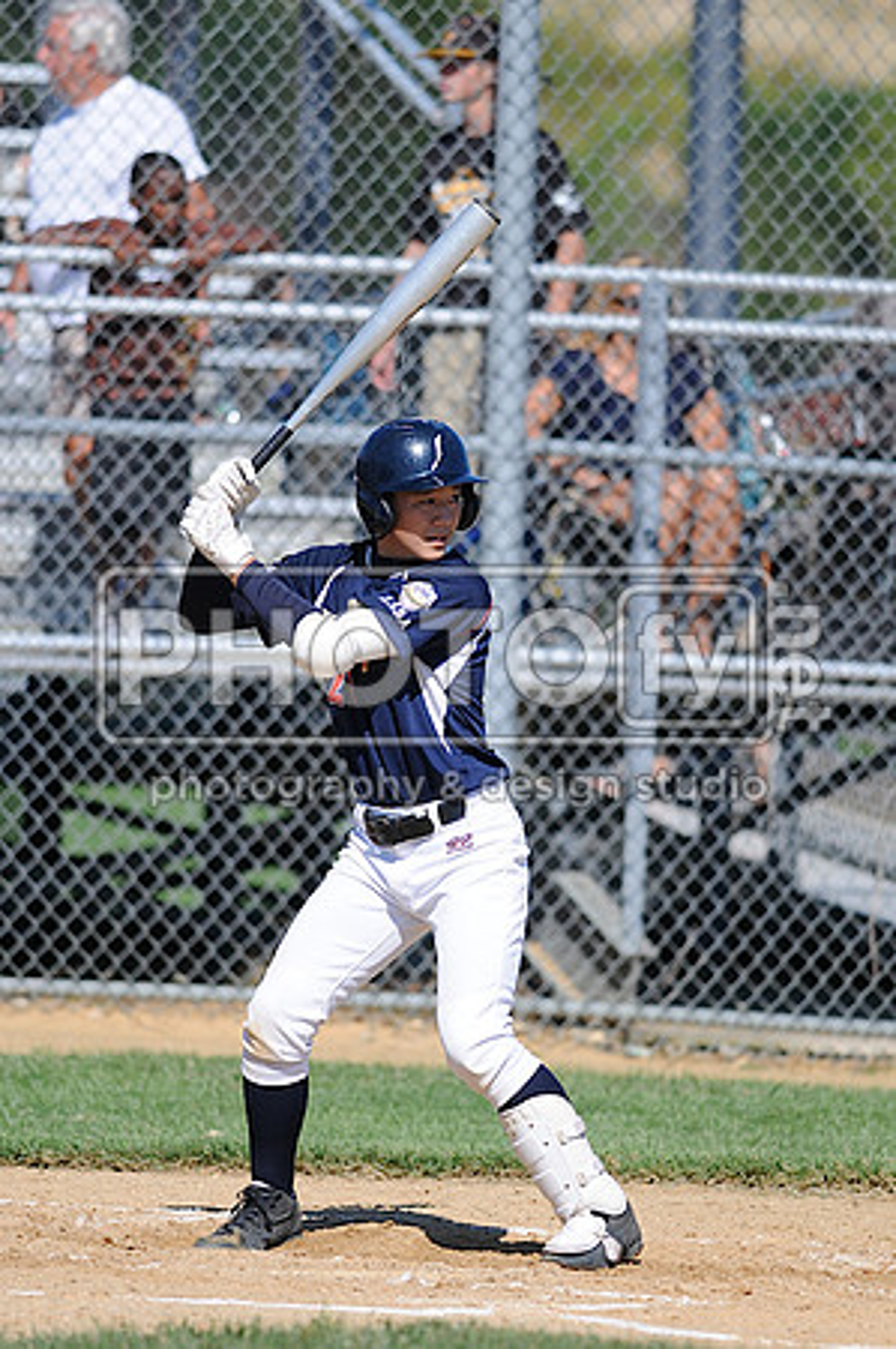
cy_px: 674
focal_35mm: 450
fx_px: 16838
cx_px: 448
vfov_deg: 4.6
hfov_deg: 3.0
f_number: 4
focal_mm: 300
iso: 200
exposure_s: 1/2000
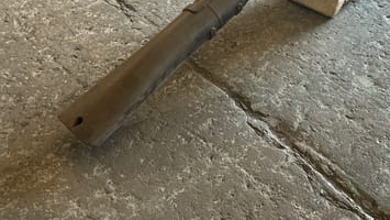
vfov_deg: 26.9
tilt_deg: -35.3
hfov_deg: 47.0
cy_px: 28
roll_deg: -1.5
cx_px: 239
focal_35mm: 43
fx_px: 445
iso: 125
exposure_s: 1/50
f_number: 1.8
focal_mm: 3
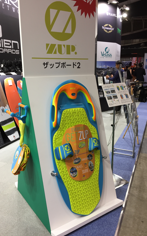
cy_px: 117
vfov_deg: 61.2
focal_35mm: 31
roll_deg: -0.1
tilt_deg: -13.4
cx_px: 70
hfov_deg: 40.6
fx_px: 199
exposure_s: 1/30
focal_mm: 4.15
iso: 32
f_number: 2.2
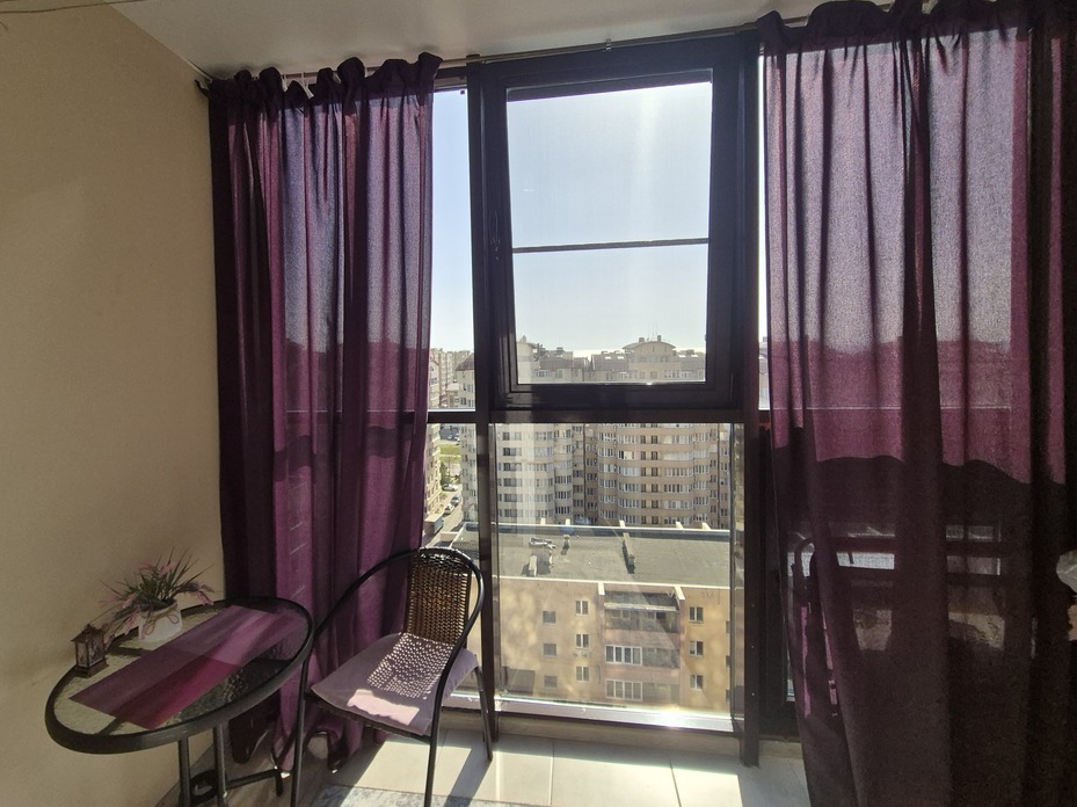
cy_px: 377
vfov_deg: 85.5
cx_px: 507
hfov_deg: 102.0
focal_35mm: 14
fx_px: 435
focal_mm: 2.2
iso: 100
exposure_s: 1/1996
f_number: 2.2
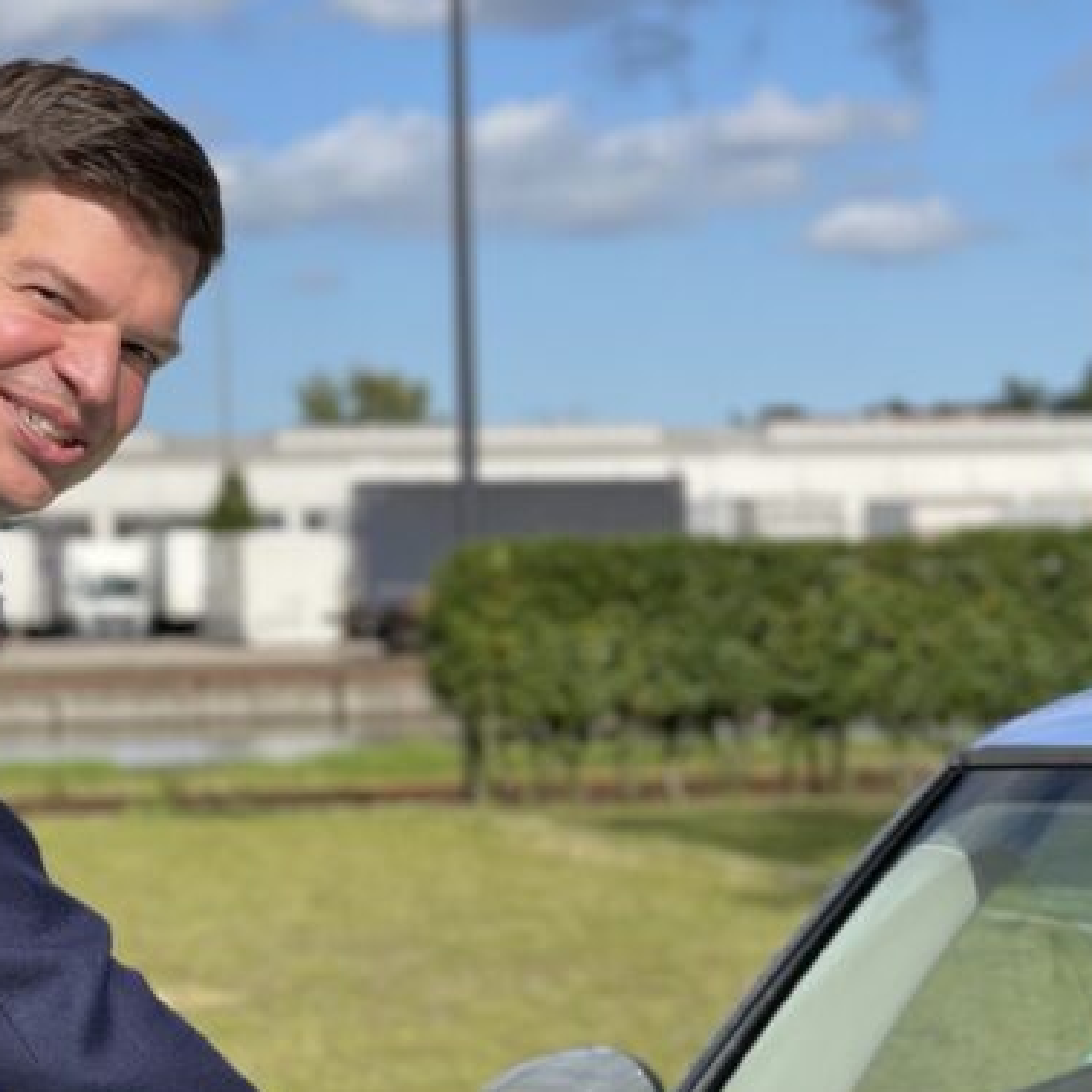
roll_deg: +2.7
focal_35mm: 115
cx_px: 523
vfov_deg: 15.1
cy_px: 809
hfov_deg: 15.2
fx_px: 4104
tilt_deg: -2.6
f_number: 2.2
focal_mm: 7.5
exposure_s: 1/1024
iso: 20
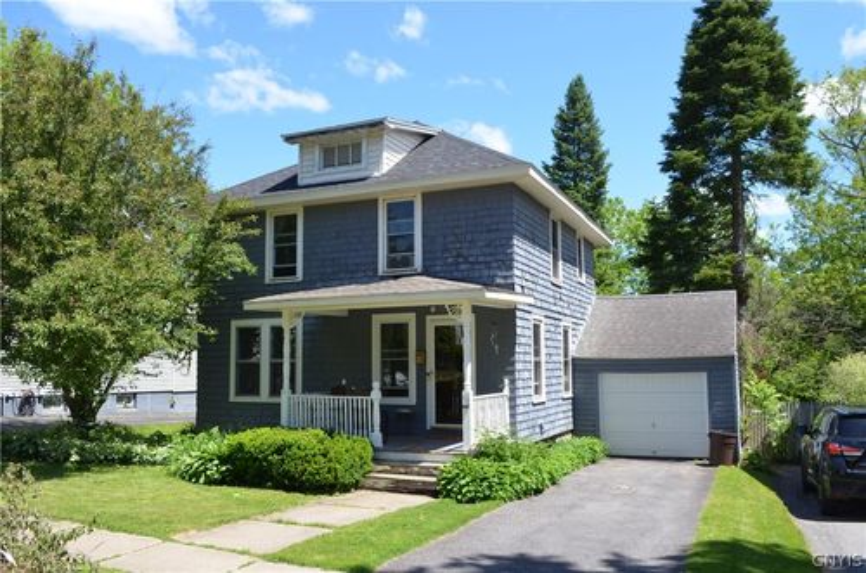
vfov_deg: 43.4
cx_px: 433
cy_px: 286
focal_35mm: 30
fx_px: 720
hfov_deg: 62.0
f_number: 8
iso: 180
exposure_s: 1/250
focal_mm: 20
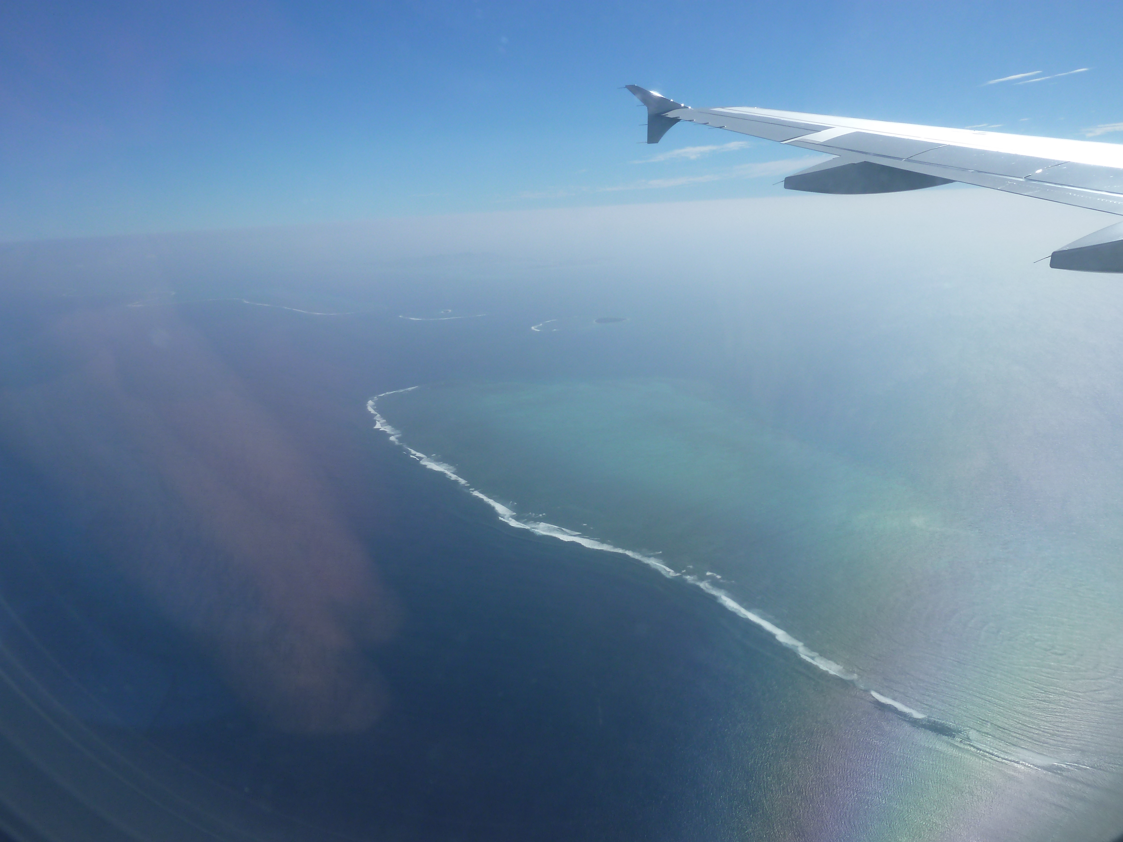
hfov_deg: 69.4
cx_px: 562
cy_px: 421
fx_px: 811
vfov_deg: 54.9
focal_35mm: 25
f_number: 5.6
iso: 80
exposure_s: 1/500
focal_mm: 4.1
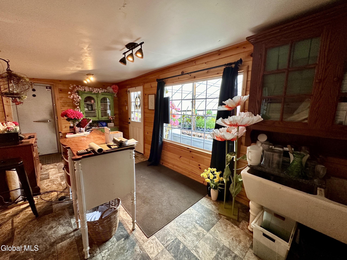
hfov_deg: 102.1
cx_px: 174
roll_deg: -1.1
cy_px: 130
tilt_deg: -8.3
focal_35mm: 14
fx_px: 140
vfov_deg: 85.7
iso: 250
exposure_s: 1/120
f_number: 2.2
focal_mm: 2.22
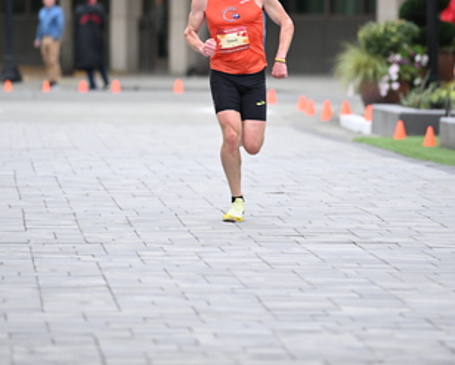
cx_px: 240
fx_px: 4515
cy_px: 47
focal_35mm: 335
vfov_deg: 4.6
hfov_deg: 5.8
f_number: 2.8
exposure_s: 1/800
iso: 1600
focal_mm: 200
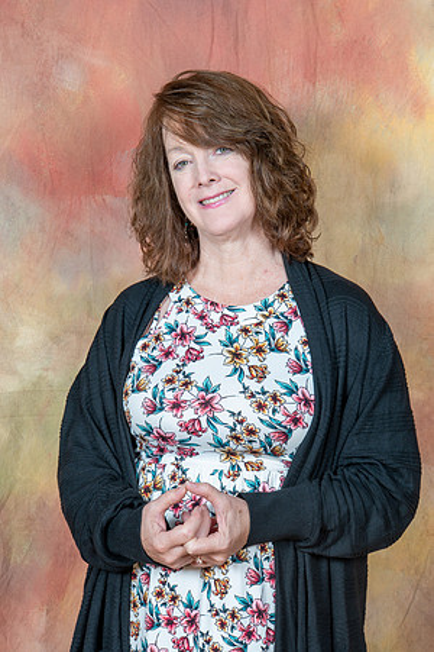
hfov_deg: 12.9
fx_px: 1917
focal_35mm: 106
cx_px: 217
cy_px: 326
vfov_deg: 19.3
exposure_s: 1/200
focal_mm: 71
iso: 200
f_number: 11
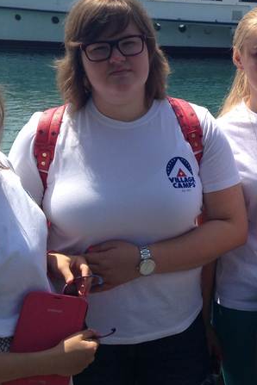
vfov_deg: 28.7
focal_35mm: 70
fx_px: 750
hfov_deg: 19.2
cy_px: 144
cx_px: 223
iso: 50
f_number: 2.4
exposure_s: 1/1466
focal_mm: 4.12
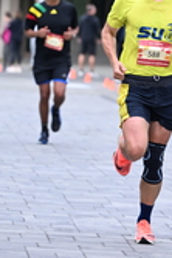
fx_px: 2610
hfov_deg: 3.8
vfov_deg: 5.6
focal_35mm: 365
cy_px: -67
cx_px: 162
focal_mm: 110
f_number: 2.8
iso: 1000
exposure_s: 1/1600
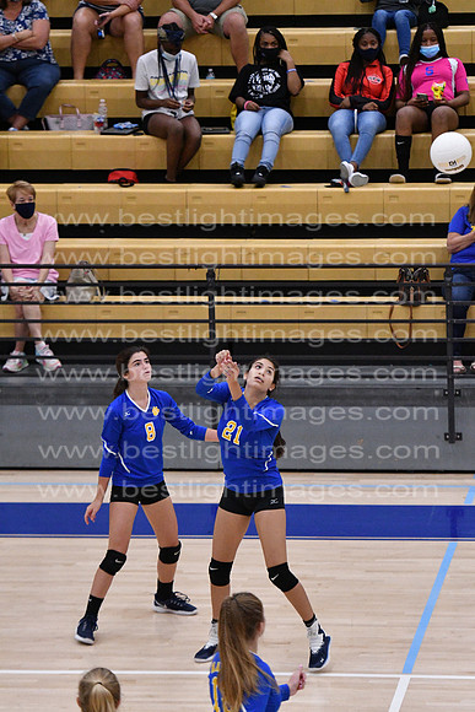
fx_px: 4005
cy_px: 356
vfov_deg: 10.2
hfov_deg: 6.8
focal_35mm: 202
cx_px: 238
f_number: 3.2
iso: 6400
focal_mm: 135
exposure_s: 1/1250
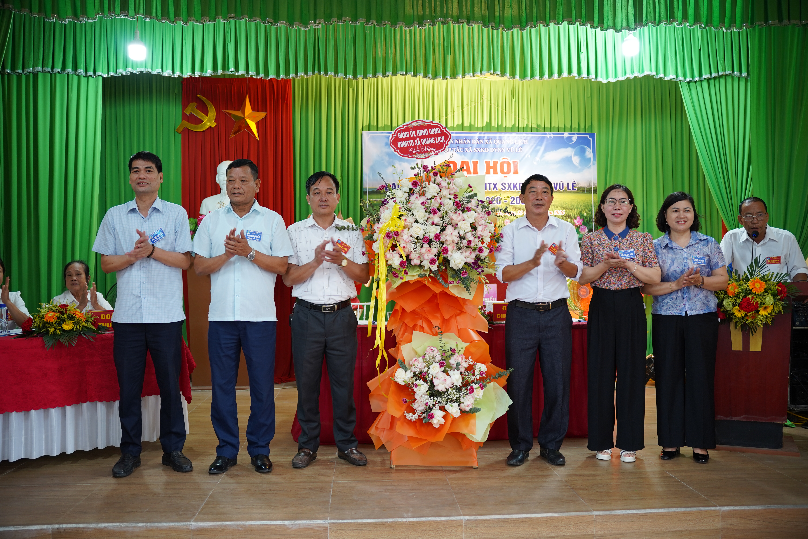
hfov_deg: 57.7
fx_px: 734
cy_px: 270
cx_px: 404
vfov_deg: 40.3
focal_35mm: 33
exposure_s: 1/40
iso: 400
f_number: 2.8
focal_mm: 32.7
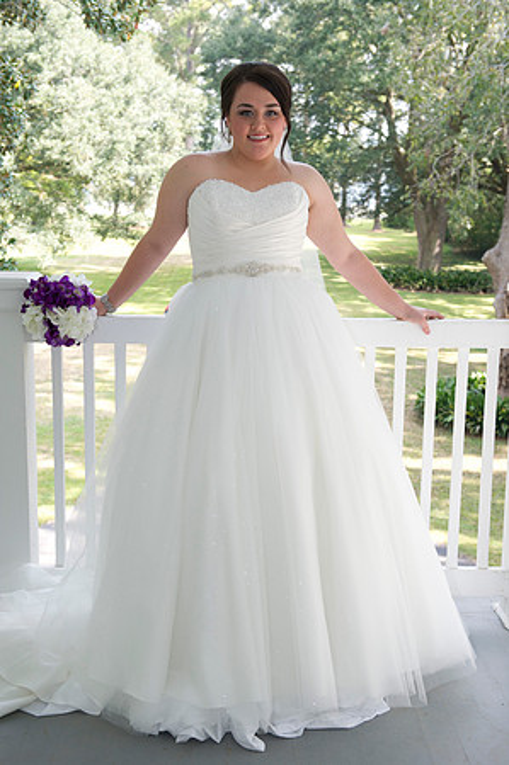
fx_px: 1063
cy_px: 382
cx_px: 254
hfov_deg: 26.9
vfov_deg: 39.6
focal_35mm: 50
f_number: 5.6
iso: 320
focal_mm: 50
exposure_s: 1/125
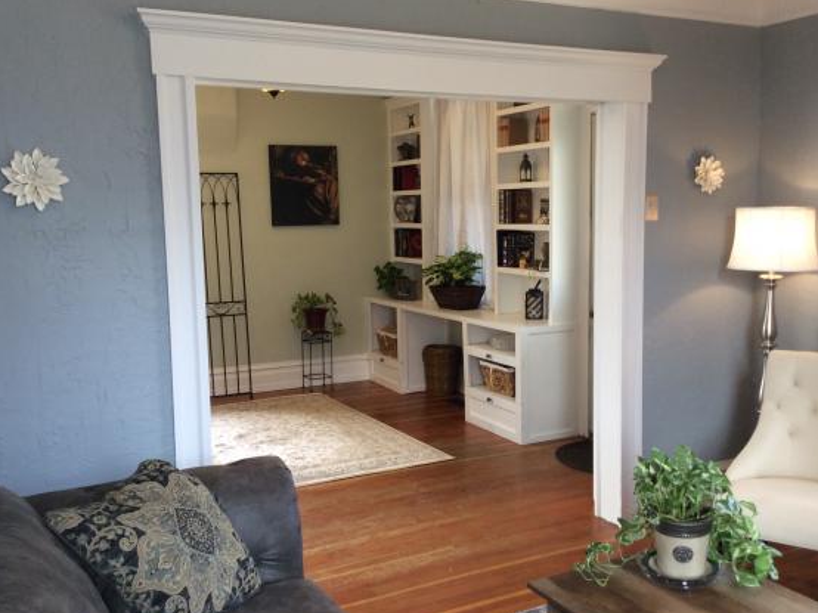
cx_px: 444
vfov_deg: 38.6
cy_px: 303
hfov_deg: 50.1
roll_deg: +0.9
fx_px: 874
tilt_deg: -6.8
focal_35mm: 37
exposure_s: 1/24
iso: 50
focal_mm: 3.3
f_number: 2.4
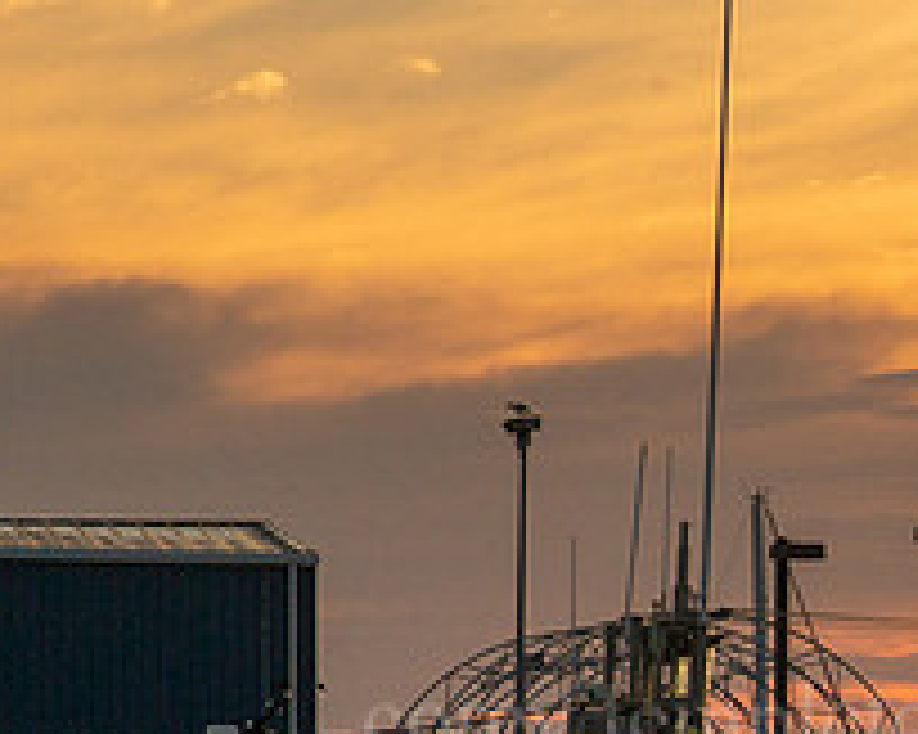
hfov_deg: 5.7
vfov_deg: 4.6
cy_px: 747
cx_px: 1159
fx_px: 9179
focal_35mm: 338
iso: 640
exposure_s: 1/1000
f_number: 14
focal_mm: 105
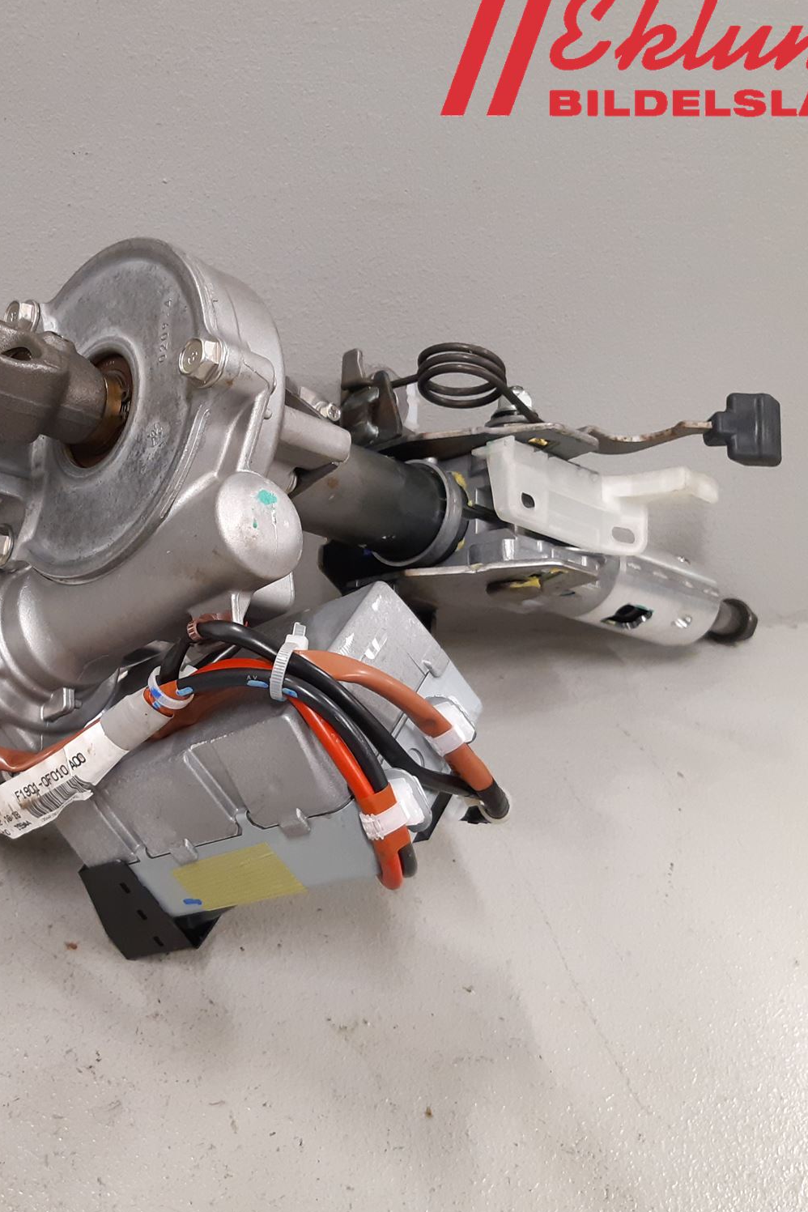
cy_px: 601
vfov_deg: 51.9
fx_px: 1246
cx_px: 108
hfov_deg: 34.3
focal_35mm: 37
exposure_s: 1/50
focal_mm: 3.93
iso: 200
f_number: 1.7
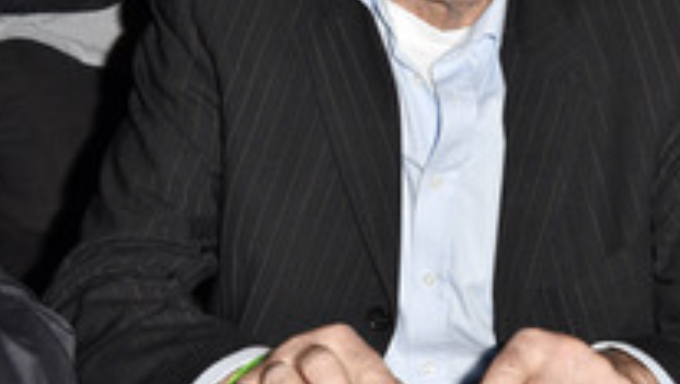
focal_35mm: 132
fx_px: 2383
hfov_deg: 16.2
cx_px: 485
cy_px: 98
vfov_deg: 9.2
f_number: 6.3
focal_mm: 58
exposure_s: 1/200
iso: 320
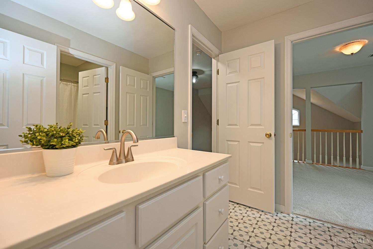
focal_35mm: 16
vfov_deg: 75.5
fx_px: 161
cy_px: 124
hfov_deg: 98.5
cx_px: 186
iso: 220
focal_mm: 15.5
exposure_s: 1/60
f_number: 4
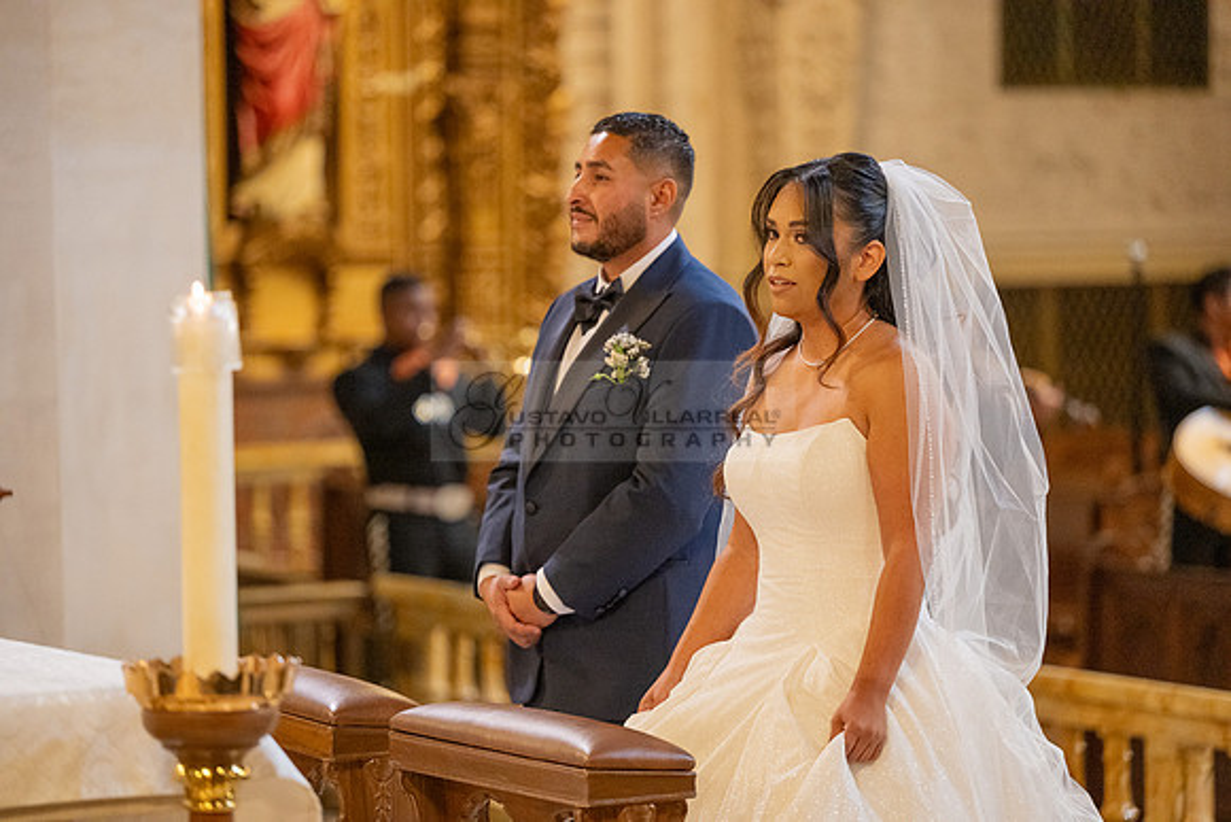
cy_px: 411
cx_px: 616
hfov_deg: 14.2
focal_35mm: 145
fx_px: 4959
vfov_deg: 9.5
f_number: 2.8
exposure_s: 1/200
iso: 2000
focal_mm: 145
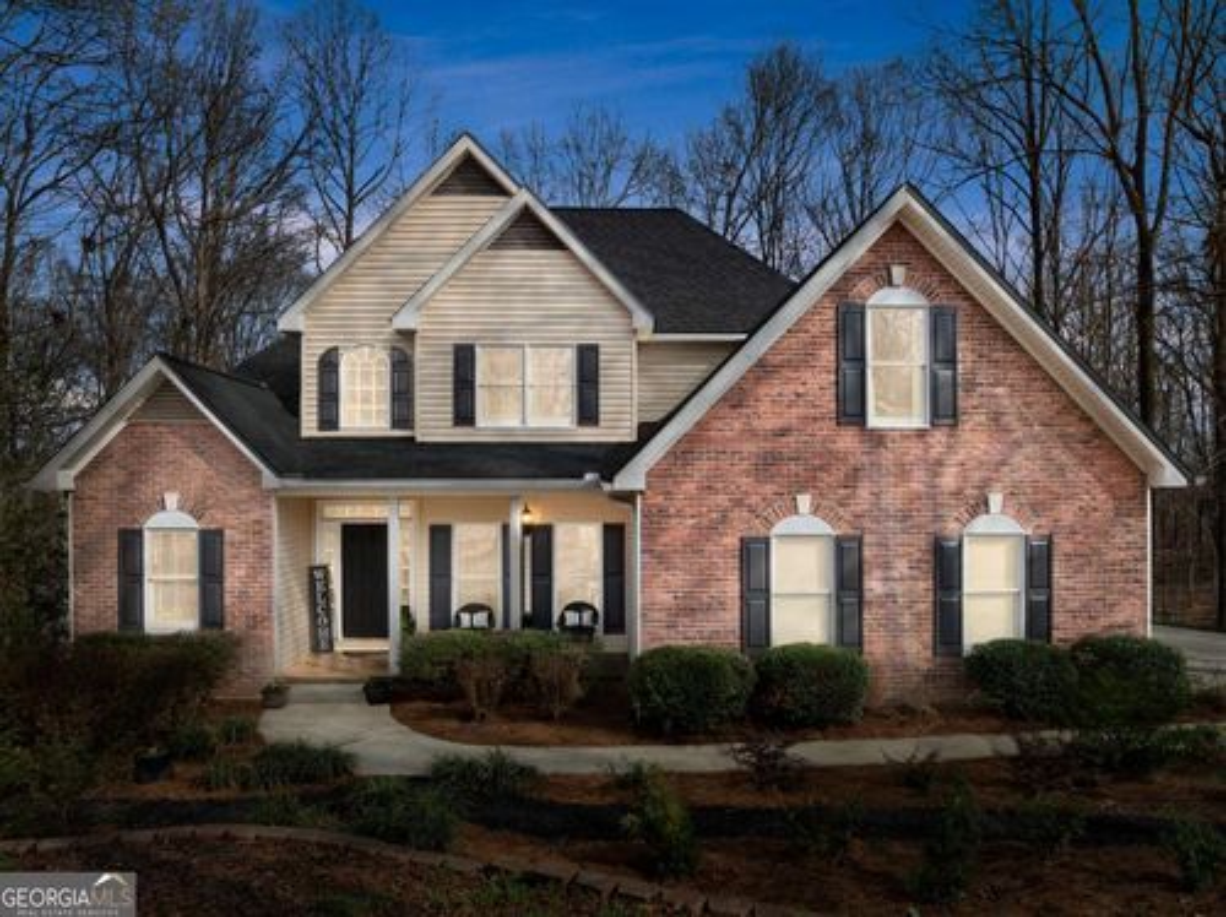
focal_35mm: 24
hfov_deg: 71.6
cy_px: 458
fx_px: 849
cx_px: 613
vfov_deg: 56.7
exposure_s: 1/40
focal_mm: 12.29
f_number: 2.8
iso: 120
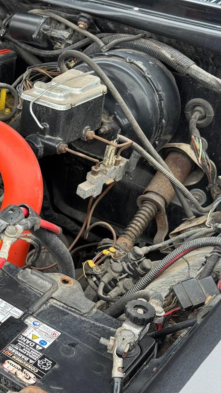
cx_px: -24
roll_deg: -3.4
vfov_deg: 30.1
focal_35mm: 70
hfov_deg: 16.7
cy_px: 196
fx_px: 729
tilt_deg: -30.1
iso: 64
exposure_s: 1/195
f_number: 1.78
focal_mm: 6.76
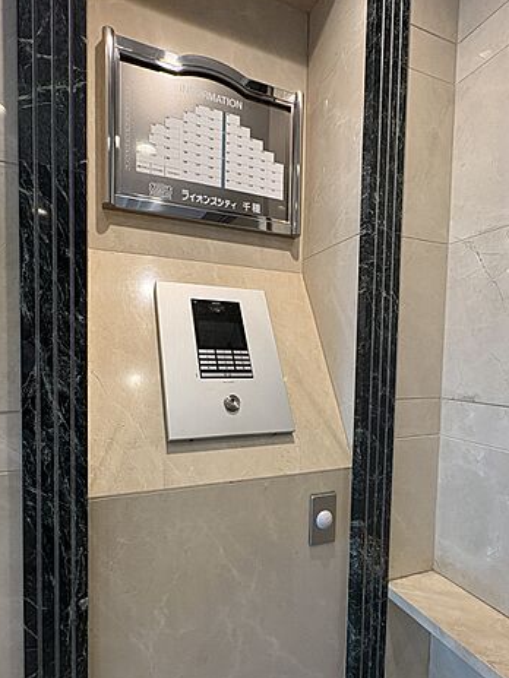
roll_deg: +0.0
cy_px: 375
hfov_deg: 71.4
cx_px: 230
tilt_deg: -1.7
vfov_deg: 87.4
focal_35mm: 18
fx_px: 353
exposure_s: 1/60
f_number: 2.2
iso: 250
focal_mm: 2.22
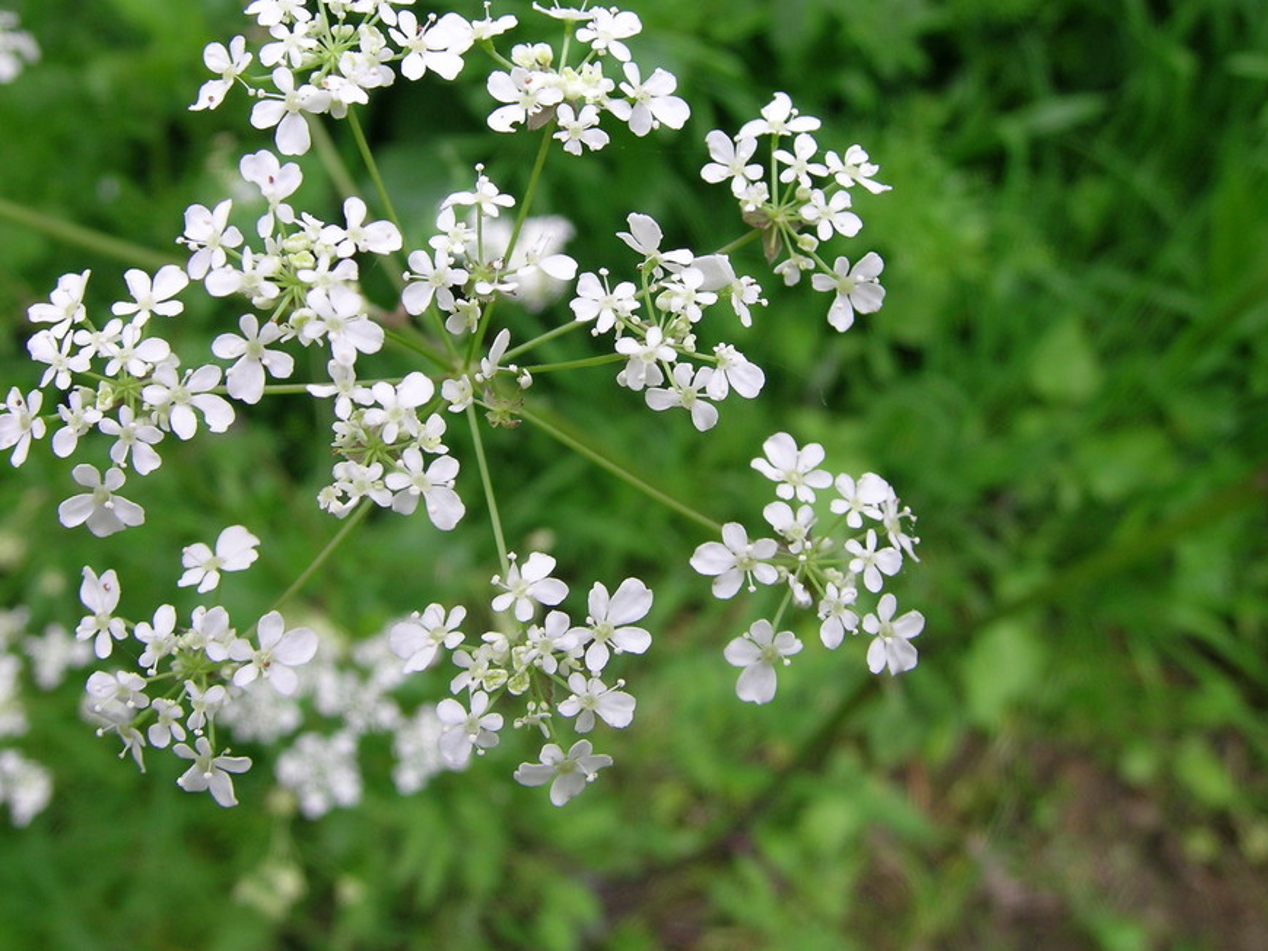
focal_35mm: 33
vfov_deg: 42.9
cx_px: 572
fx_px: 1209
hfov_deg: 55.2
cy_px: 419
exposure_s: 1/82.1
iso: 50
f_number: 3.5
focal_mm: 5.8
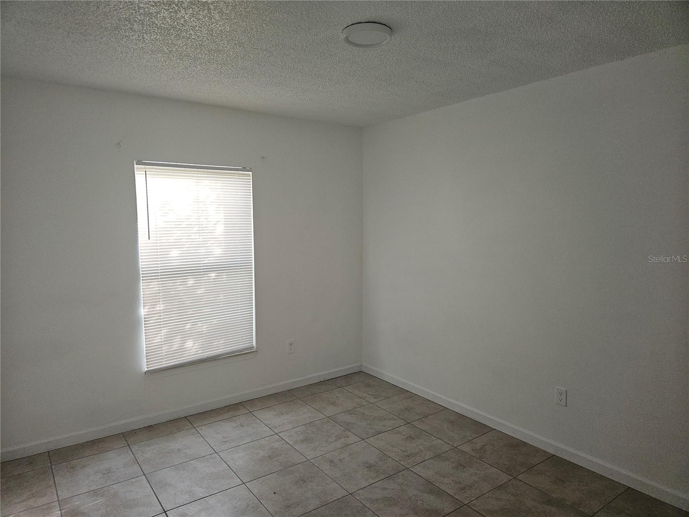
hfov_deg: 73.9
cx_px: 344
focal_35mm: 23
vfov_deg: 58.9
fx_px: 458
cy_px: 258
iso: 80
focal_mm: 5.4
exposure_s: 1/60
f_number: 1.8
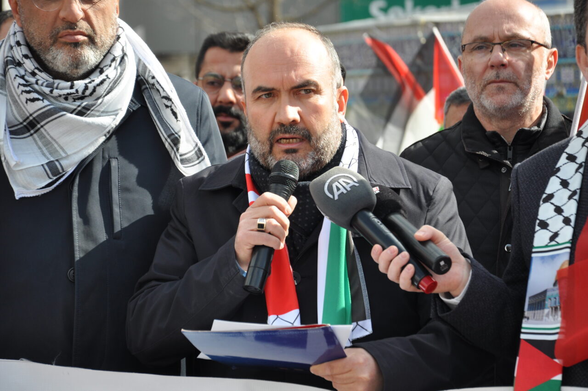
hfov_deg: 13.1
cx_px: 294
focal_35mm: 158
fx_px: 2569
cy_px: 196
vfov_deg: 8.7
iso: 320
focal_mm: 105
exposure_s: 1/500
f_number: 5.6
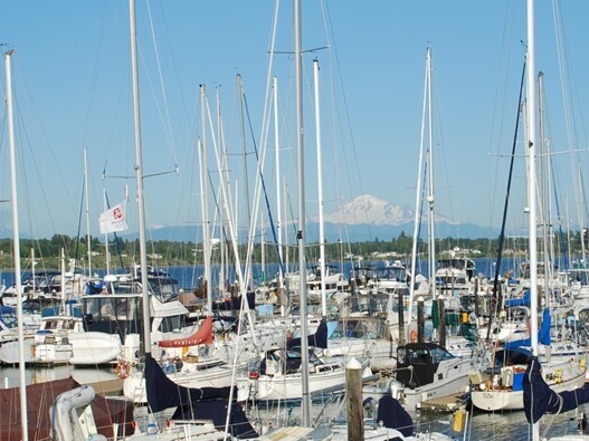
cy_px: 266
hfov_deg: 21.3
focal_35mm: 92
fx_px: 1565
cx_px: 357
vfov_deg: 16.0
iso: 100
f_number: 10
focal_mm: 31
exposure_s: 1/250
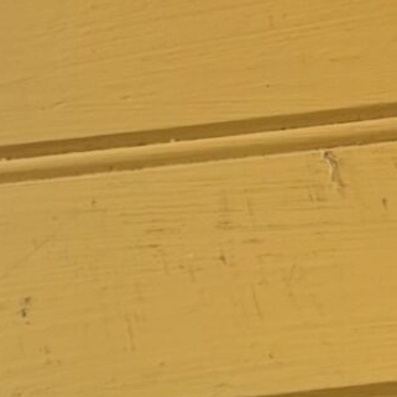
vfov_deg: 8.0
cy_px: 1236
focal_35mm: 183
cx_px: -244
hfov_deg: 9.2
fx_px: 2374
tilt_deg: -73.5
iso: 50
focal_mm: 5.96
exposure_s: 1/805
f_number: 1.6
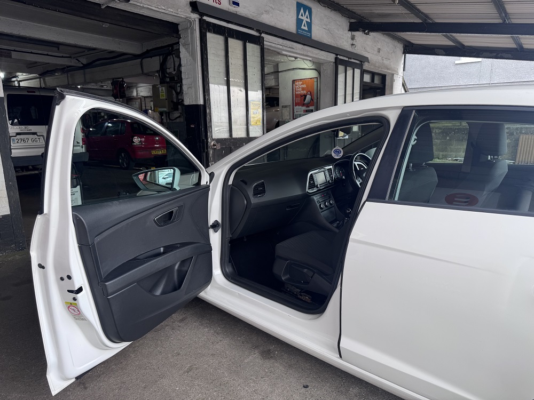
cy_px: 200
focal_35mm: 24
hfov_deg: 71.6
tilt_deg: -11.5
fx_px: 370
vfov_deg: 56.8
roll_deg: +1.3
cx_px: 267
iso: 64
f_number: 1.78
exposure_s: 1/230
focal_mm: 6.76
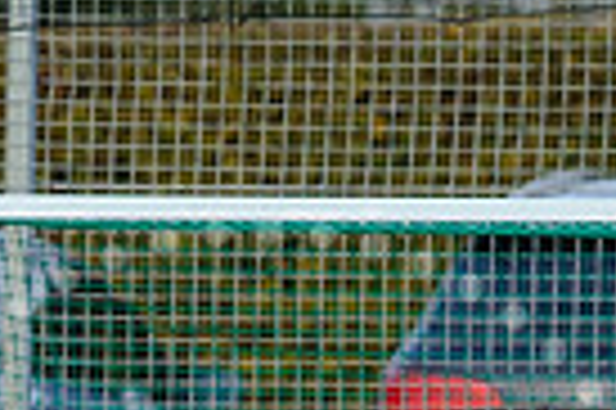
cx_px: 245
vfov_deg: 0.5
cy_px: 977
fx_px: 45666
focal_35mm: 2672
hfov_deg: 0.8
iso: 400
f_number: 4.8
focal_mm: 420
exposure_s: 1/1500
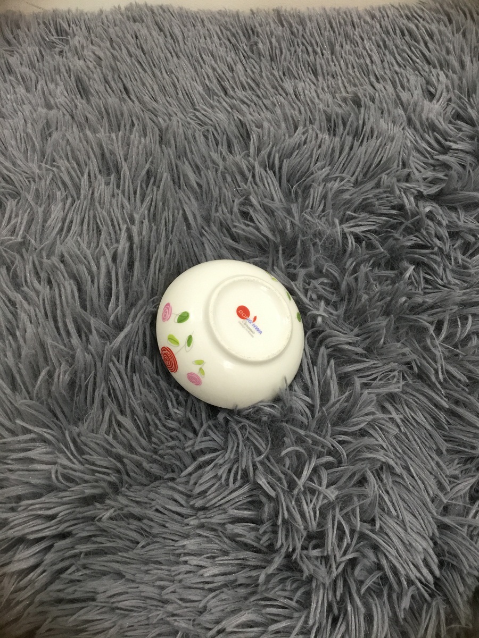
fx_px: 572
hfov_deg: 45.4
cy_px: 319
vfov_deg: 58.4
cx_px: 240
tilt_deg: -55.2
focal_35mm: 31
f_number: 2.4
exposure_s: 1/33
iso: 125
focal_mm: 3.3
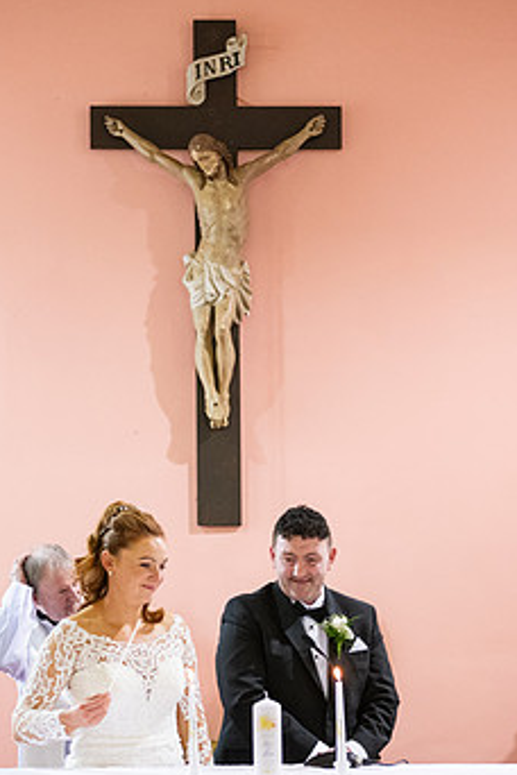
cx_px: 218
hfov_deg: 17.5
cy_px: 429
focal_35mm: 78
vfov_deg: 26.0
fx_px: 1680
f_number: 3.5
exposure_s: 1/160
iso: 1250
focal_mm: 45
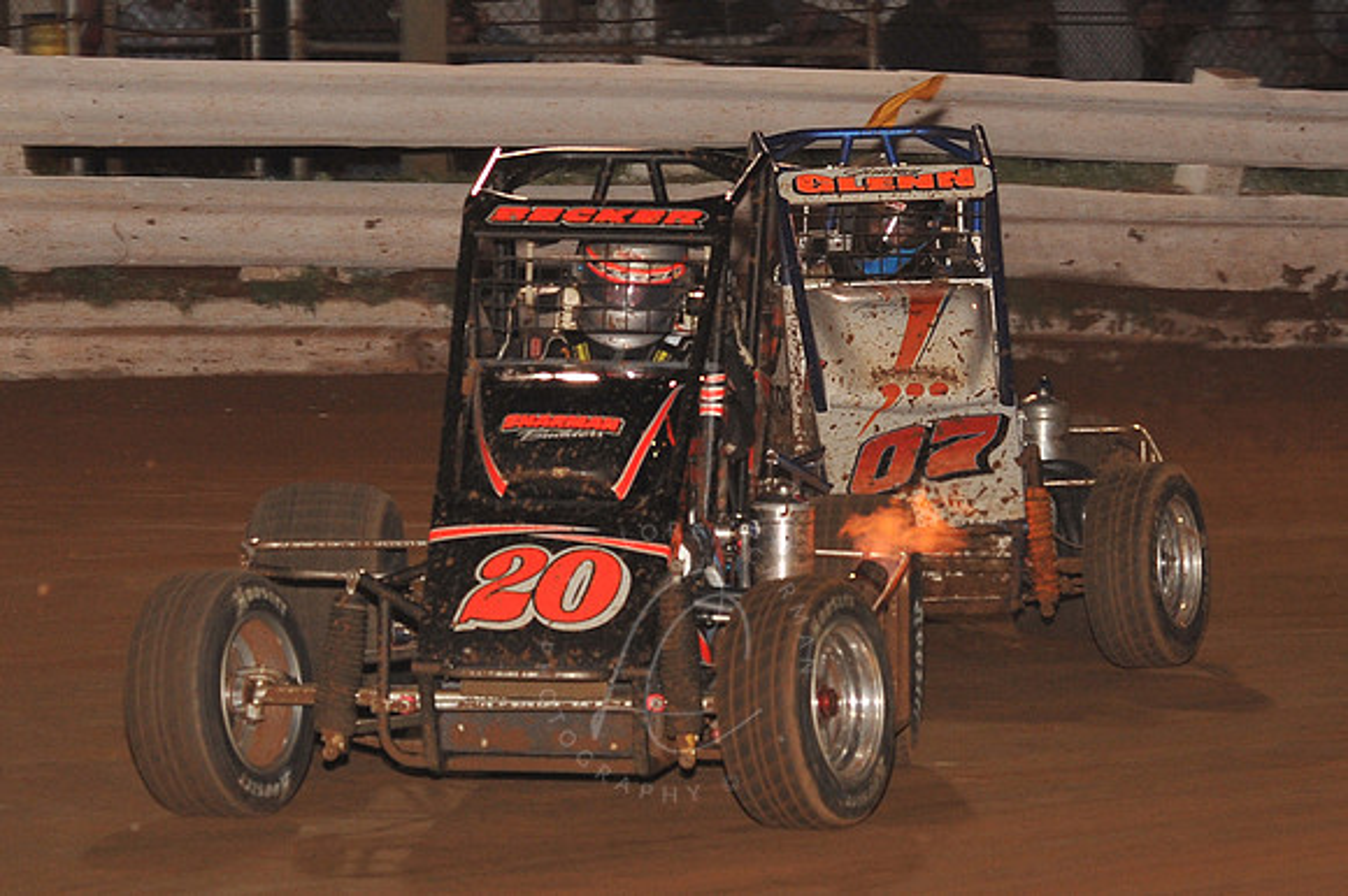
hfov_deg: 15.2
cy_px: 448
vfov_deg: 10.1
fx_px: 5052
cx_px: 674
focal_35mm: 135
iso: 1600
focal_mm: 135
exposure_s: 1/320
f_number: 6.3
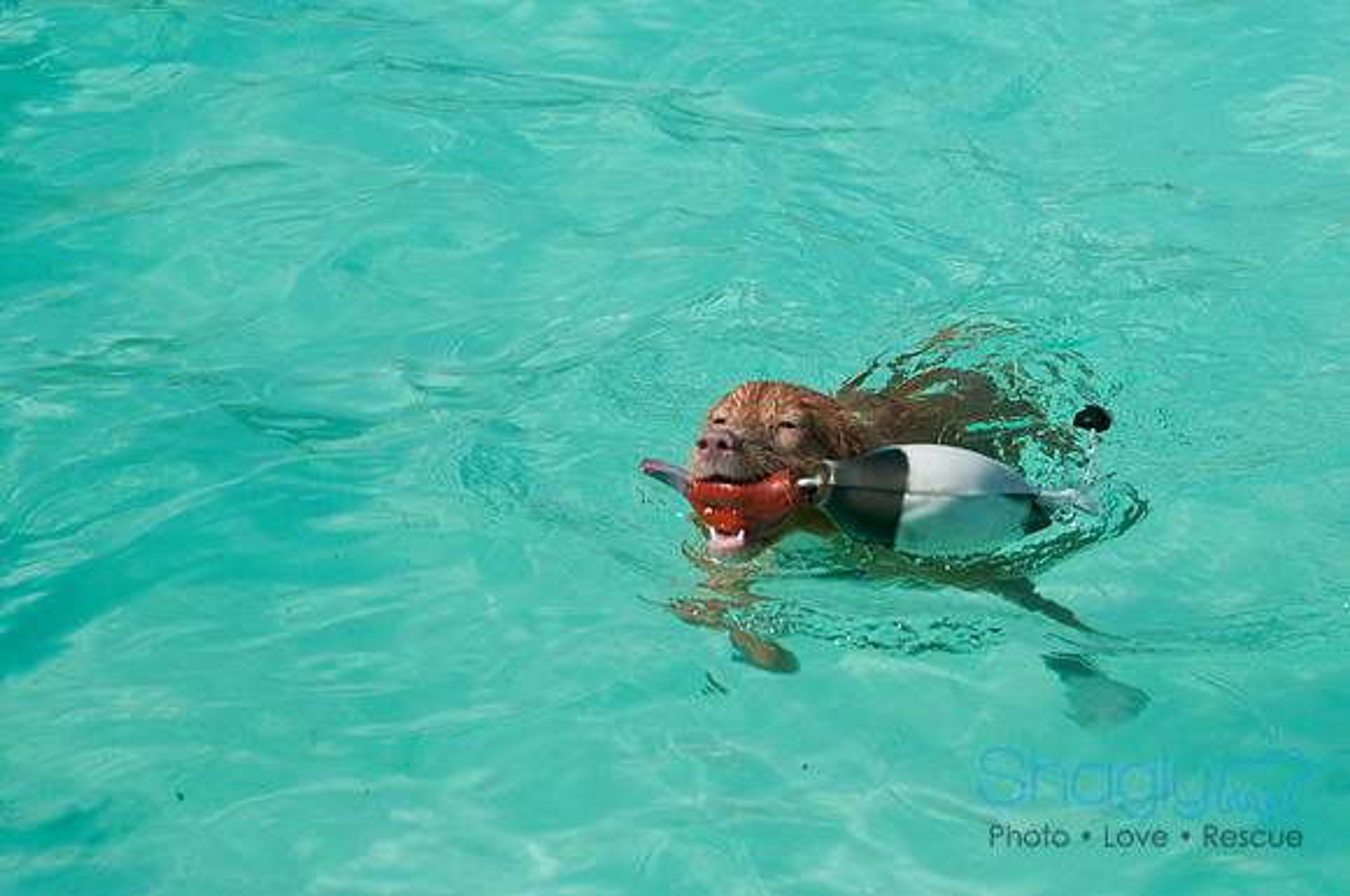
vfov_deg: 11.4
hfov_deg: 17.1
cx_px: 675
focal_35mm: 120
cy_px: 448
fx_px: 4494
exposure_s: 1/1250
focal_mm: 80
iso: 400
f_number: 5.6
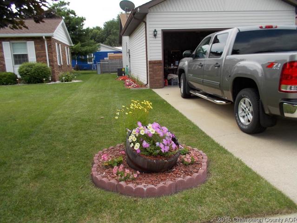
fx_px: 249
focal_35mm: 29
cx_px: 148
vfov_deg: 48.3
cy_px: 112
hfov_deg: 61.6
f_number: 3.3
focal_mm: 4.1
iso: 80
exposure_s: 1/400
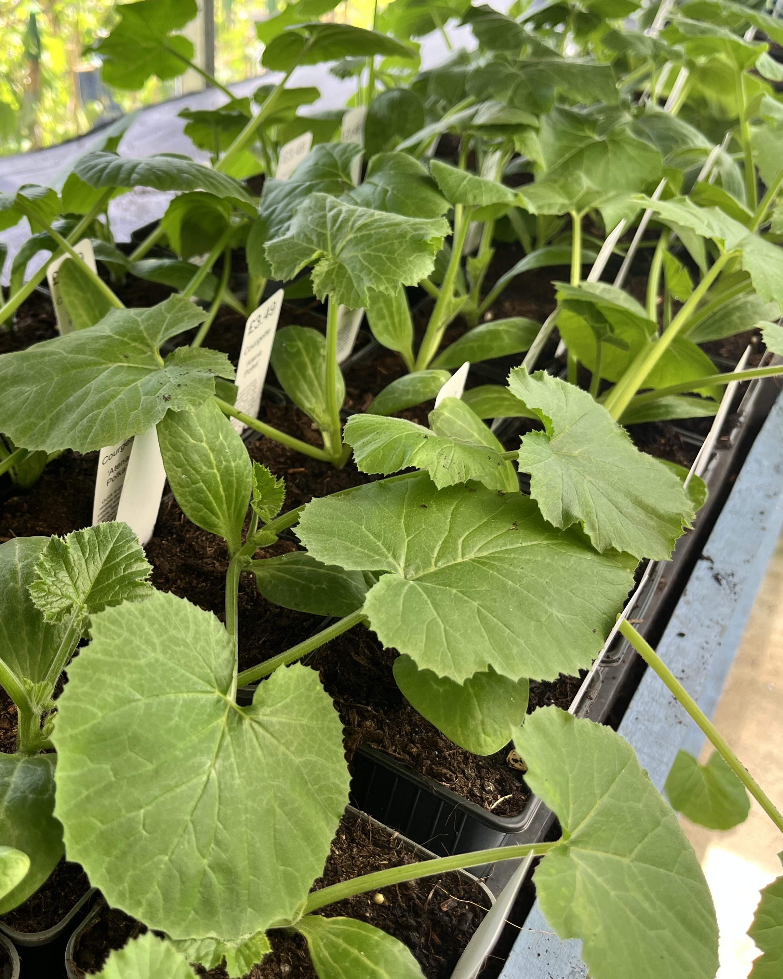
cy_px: 488
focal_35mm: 34
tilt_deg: -32.8
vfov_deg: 52.8
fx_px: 985
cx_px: 196
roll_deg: +1.9
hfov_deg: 42.0
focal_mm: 5.1
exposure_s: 1/176
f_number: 1.6
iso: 40
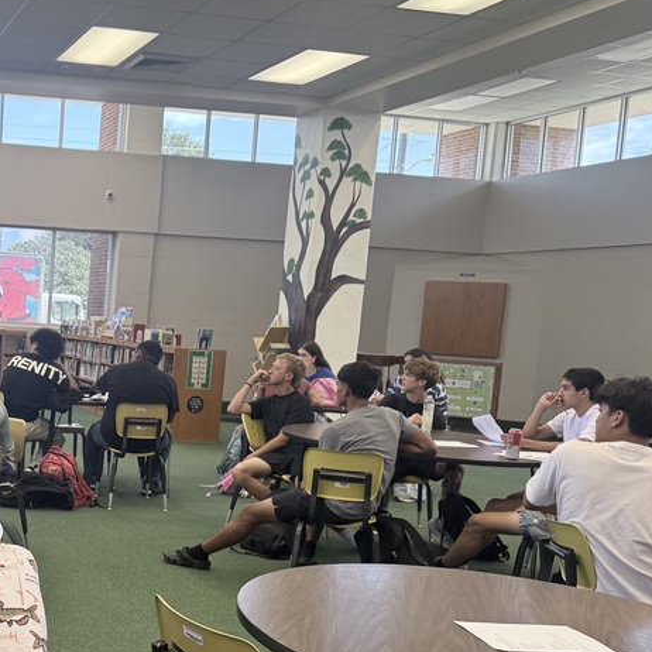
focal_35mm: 47
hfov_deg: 32.9
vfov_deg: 35.7
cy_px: 430
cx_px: -11
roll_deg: -2.8
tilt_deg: -6.2
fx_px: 1002
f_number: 1.78
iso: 200
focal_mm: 6.76
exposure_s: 1/131
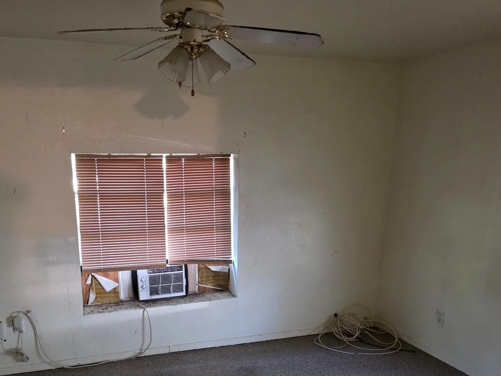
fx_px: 463
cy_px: 260
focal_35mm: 32
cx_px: 210
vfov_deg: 43.4
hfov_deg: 56.5
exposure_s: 1/120
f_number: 1.7
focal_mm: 6.3
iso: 1600
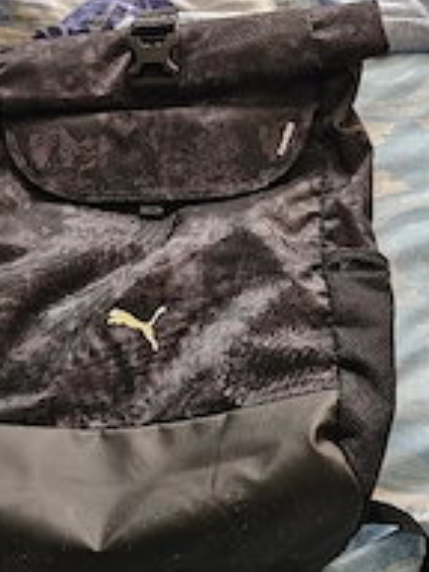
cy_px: 313
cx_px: 149
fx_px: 793
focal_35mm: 48
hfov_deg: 30.1
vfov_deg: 39.6
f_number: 1.8
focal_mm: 5.4
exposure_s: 1/143
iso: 320
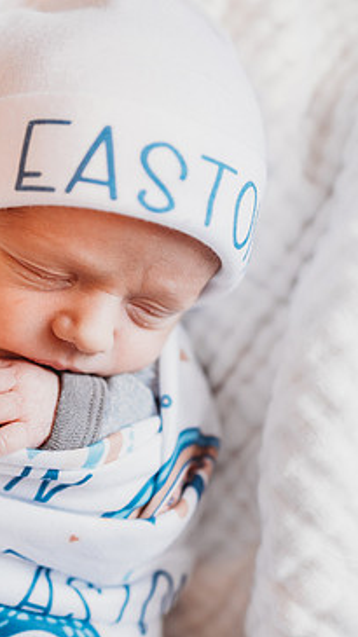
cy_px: 324
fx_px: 676
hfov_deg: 28.8
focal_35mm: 40
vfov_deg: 50.5
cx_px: 54
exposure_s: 1/160
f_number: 2.2
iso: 500
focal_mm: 24
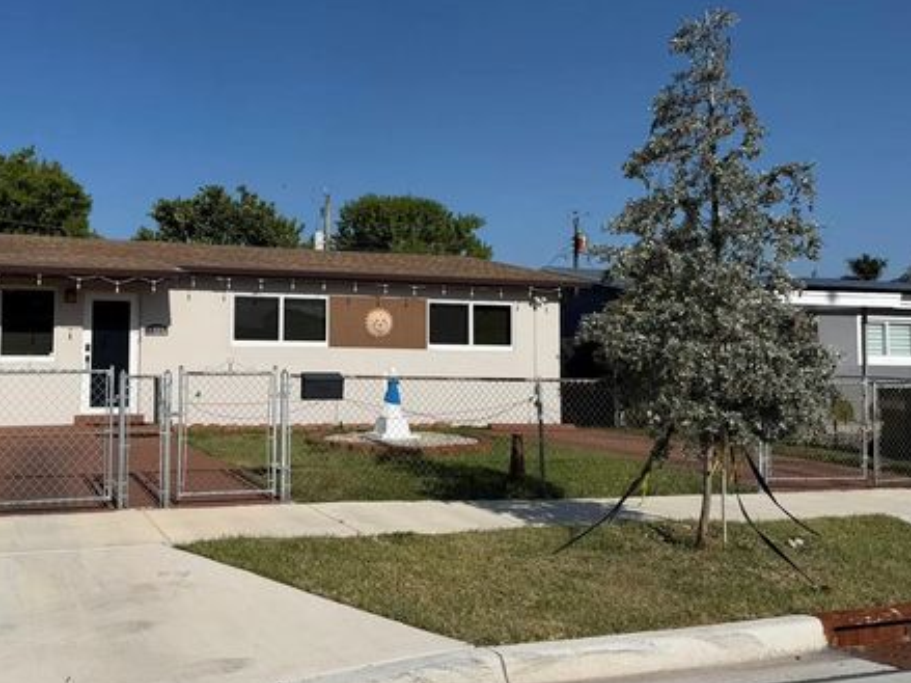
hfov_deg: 51.0
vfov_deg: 40.6
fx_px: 921
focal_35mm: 35
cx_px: 259
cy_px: 295
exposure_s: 1/9091
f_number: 1.78
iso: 80
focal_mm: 6.76
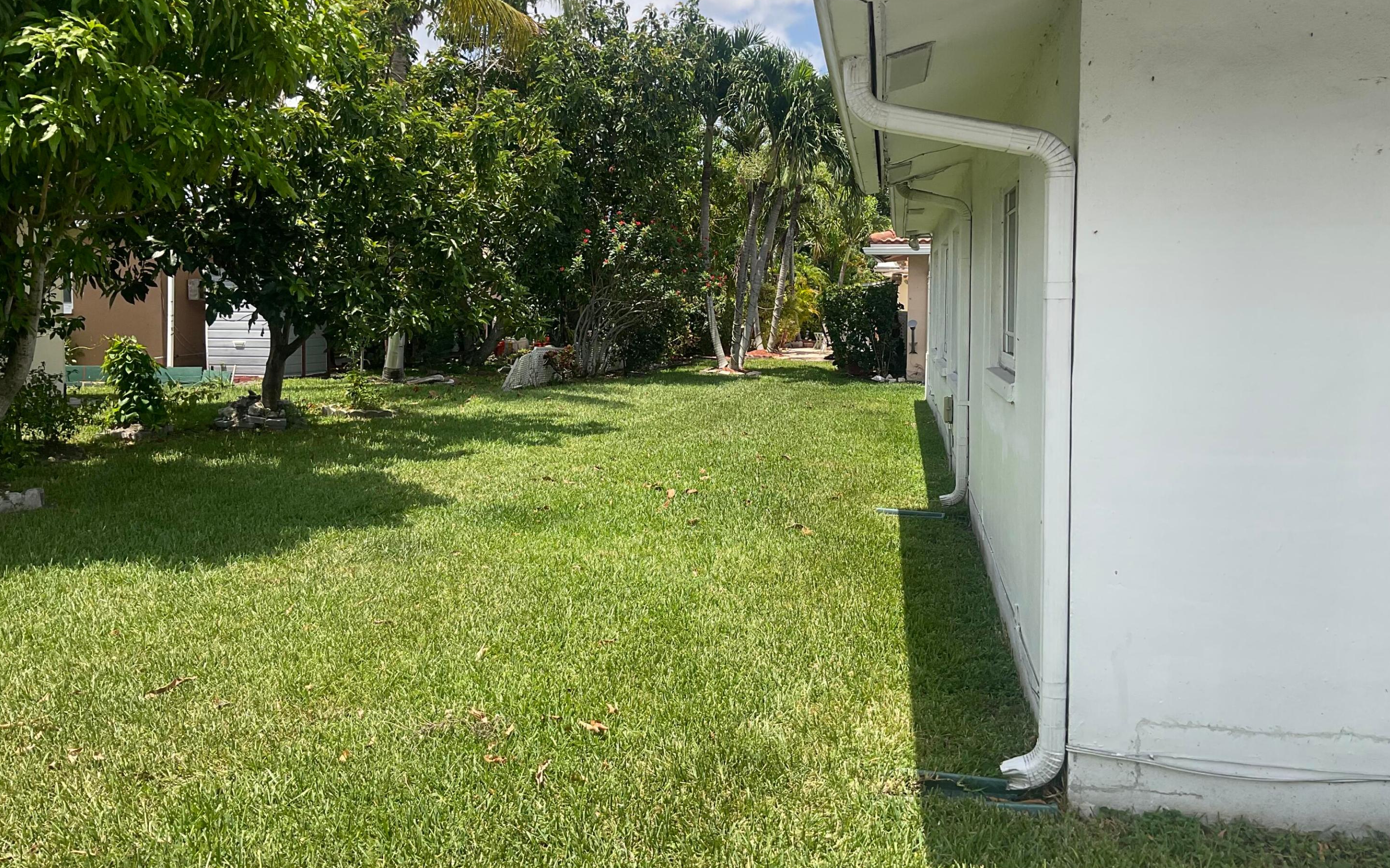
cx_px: 699
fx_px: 1174
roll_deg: -1.5
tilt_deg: -3.0
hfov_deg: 61.2
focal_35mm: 31
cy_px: 362
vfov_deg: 40.5
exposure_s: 1/1144
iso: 16
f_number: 1.8
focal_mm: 3
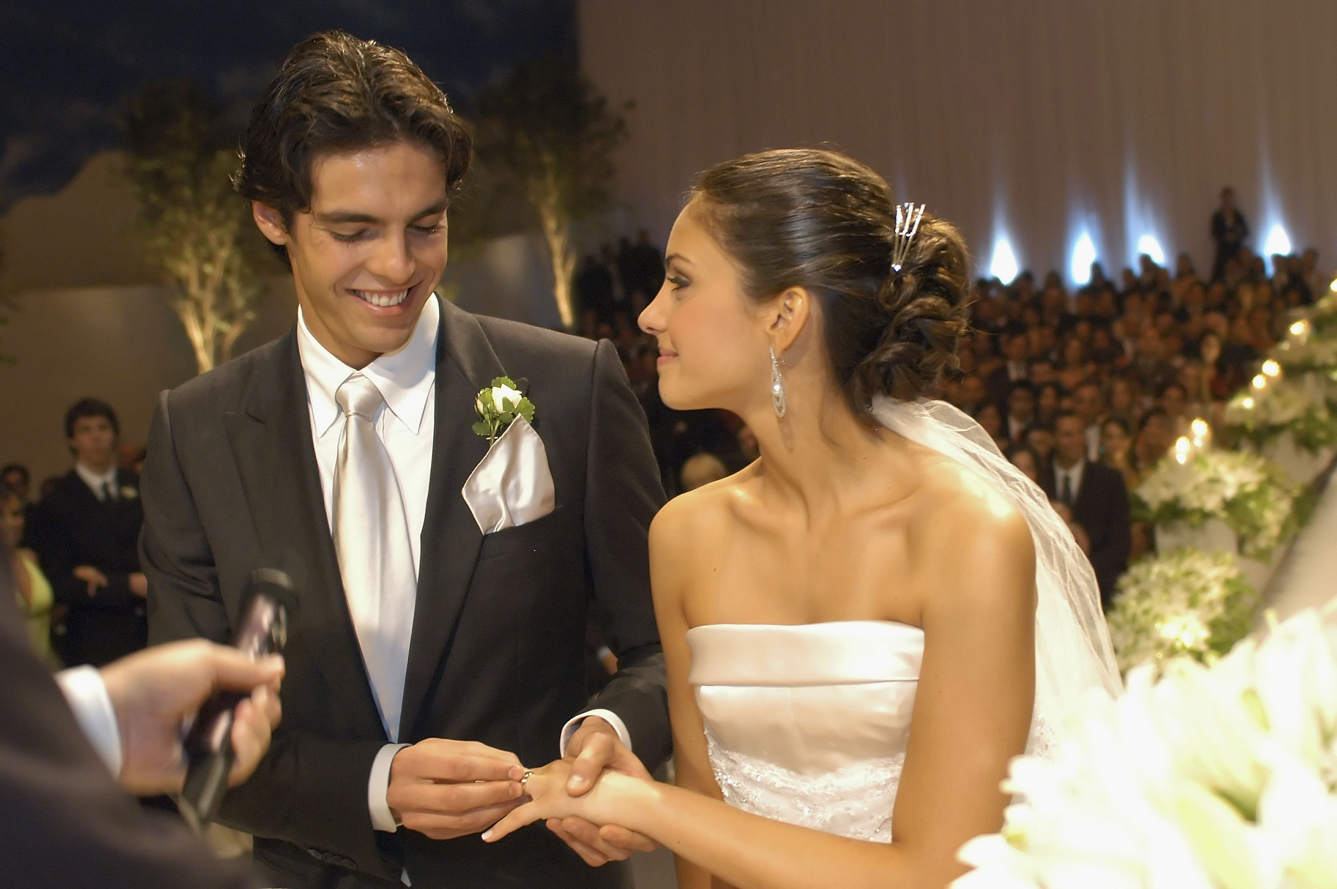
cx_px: 668
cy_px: 444
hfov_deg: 49.6
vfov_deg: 34.1
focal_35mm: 39
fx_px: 1447
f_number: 2.8
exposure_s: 1/50
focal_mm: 26
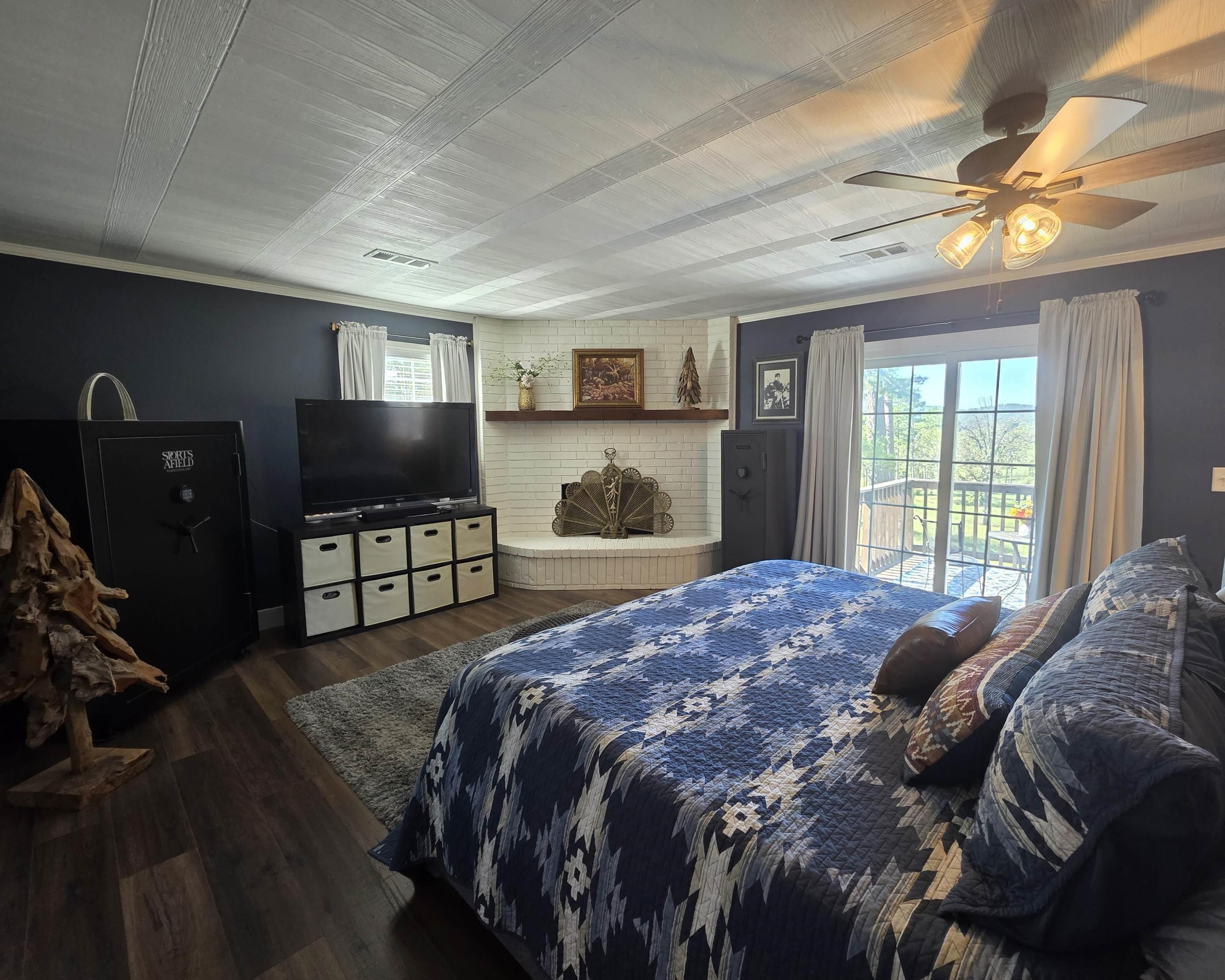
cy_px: 496
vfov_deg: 88.0
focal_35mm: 14
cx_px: 648
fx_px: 508
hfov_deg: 100.6
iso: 200
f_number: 1.9
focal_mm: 2.2
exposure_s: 1/60
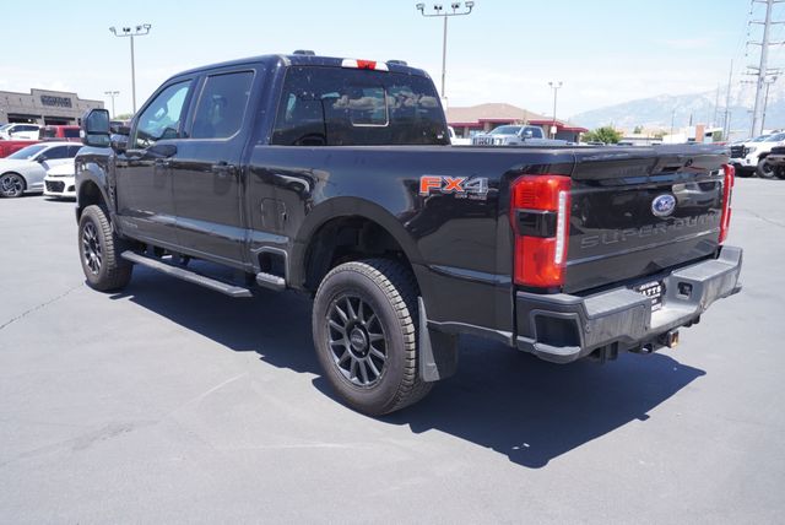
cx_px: 392
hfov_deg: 61.9
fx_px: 655
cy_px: 262
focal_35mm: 30
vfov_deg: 43.7
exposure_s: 1/160
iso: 100
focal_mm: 20
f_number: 6.3
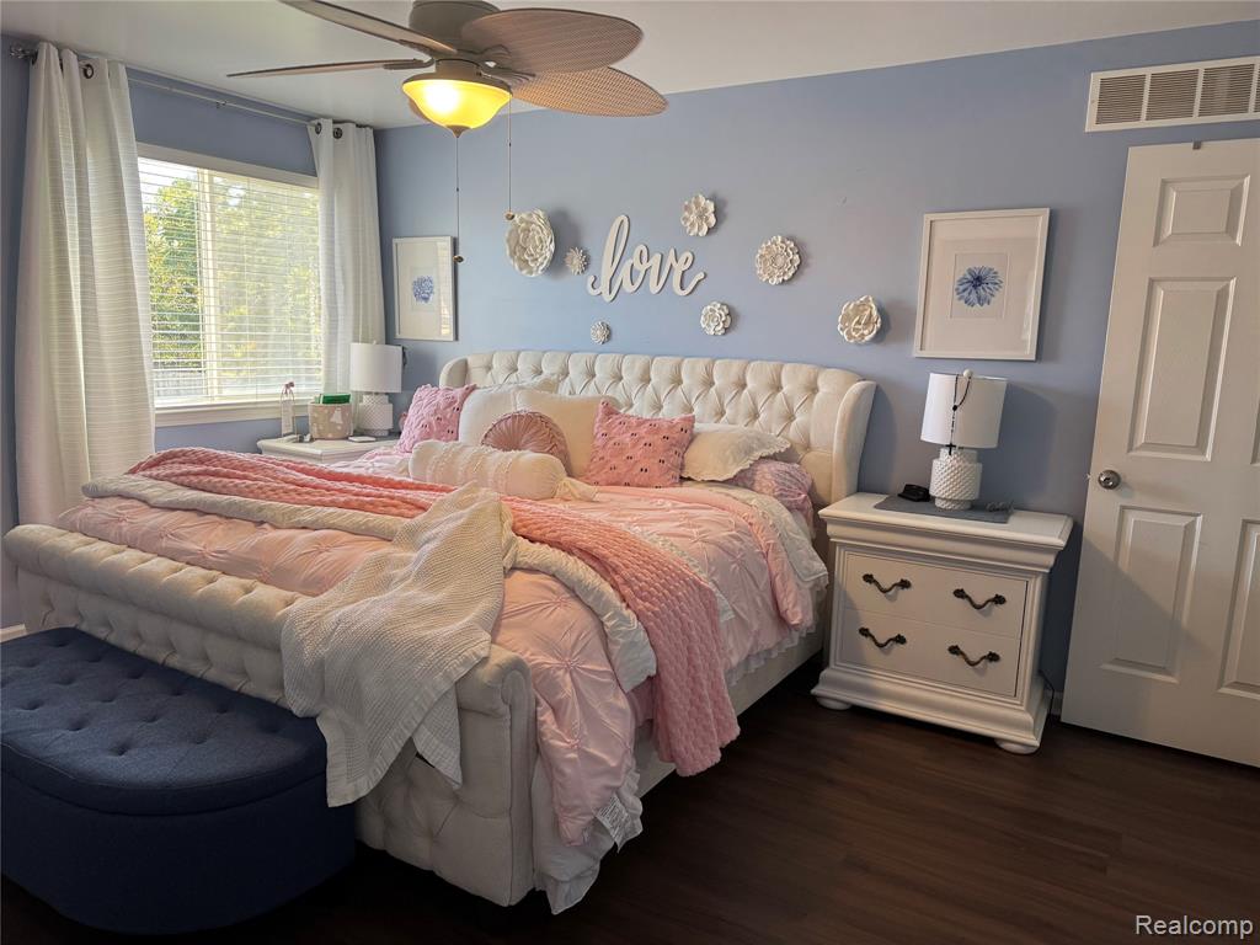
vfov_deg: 56.8
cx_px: 630
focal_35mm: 24
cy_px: 472
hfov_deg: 71.6
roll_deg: -1.8
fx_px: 874
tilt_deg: -10.1
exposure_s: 1/120
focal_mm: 6.76
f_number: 1.78
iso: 100
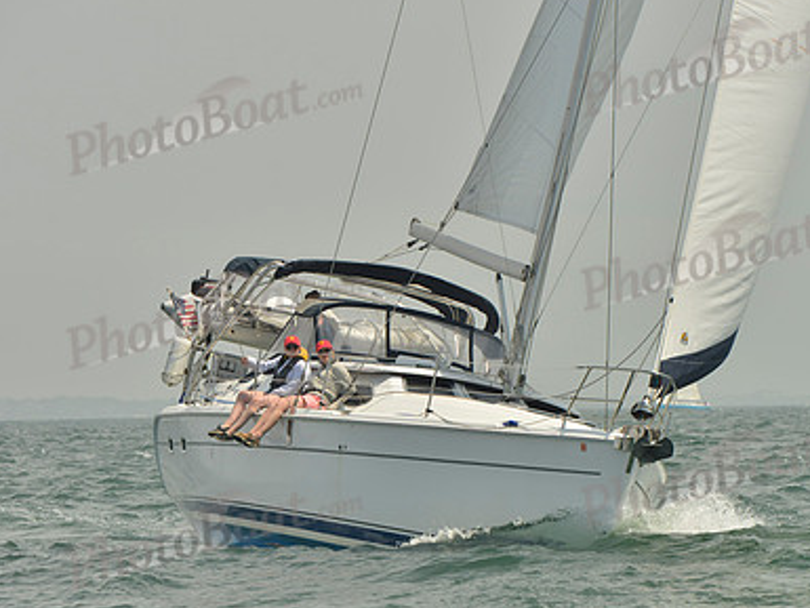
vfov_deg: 6.0
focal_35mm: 246
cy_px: 394
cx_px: 473
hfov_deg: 8.0
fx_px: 5758
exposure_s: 1/1250
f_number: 8
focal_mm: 170
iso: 200
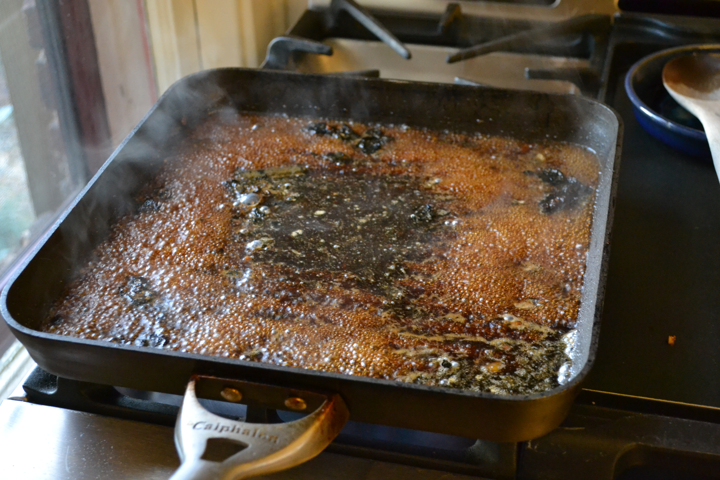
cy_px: 240
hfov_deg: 35.1
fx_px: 1140
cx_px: 360
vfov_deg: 23.8
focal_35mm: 57
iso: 3200
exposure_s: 1/30
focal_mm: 38
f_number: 5
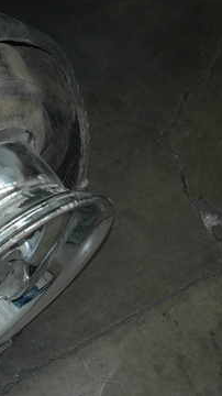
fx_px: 1007
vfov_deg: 22.2
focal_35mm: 96
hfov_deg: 12.3
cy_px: 197
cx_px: -54
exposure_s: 1/60
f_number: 4.5
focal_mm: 40
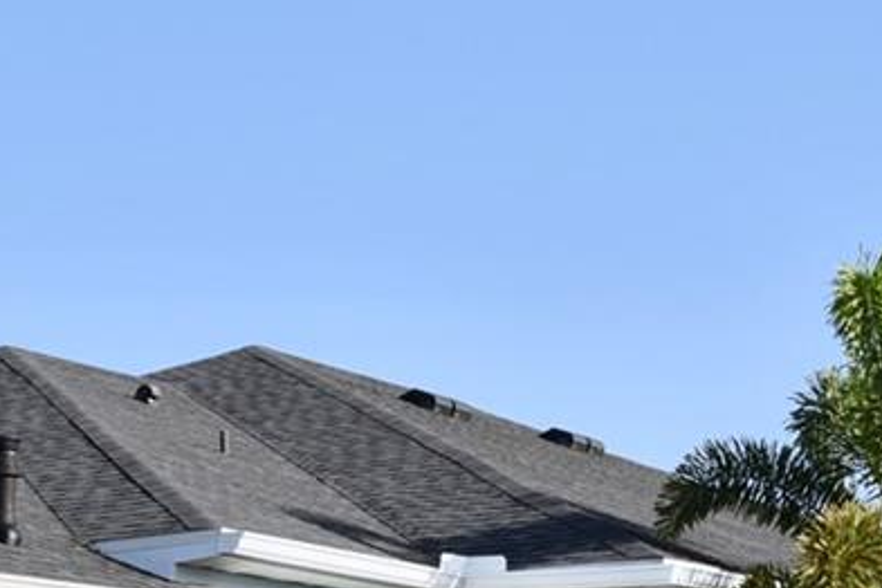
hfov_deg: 16.6
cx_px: 137
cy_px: 731
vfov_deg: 11.0
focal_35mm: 122
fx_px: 2989
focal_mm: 30
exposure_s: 1/200
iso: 125
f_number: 13
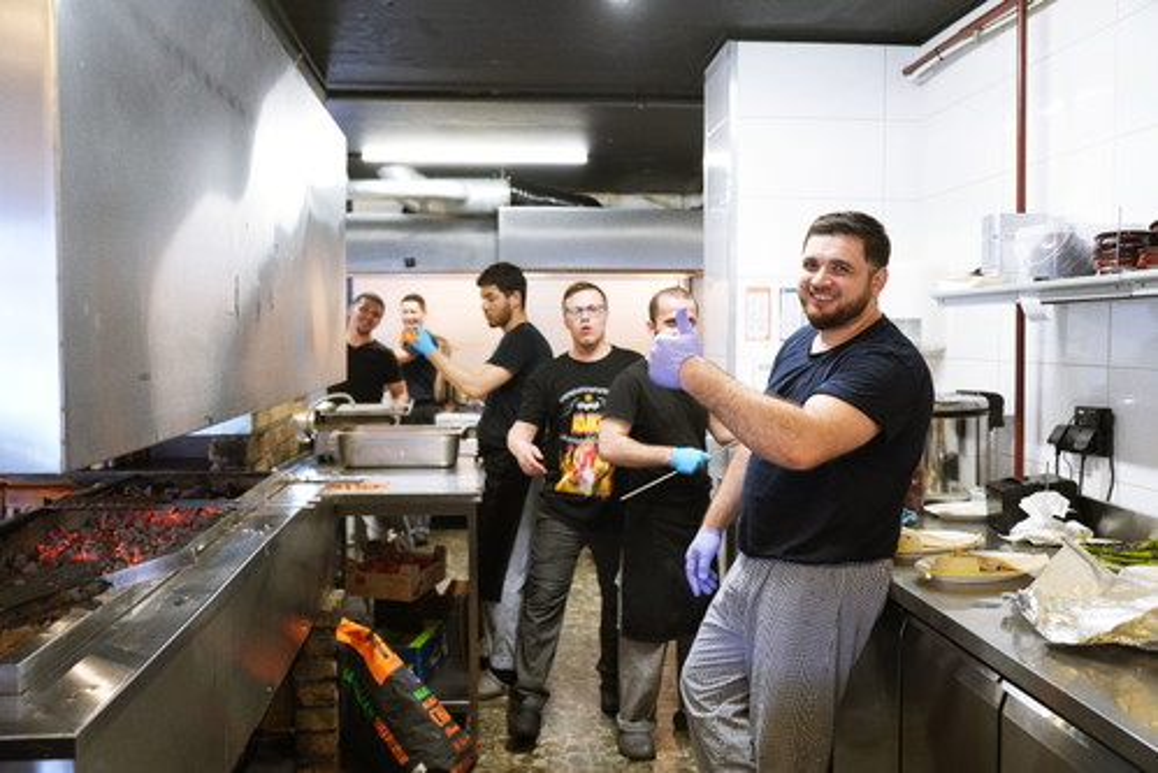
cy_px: 386
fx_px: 997
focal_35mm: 31
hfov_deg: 60.3
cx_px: 579
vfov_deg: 42.4
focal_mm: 31
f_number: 3.2
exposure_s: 1/125
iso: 2500
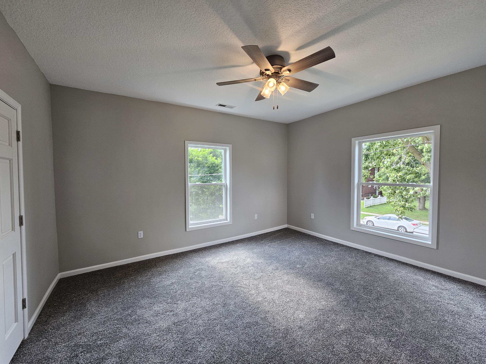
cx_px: 243
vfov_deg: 89.9
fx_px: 183
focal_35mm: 13
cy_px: 182
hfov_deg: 106.2
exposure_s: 1/60
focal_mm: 2.2
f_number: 2.2
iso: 80
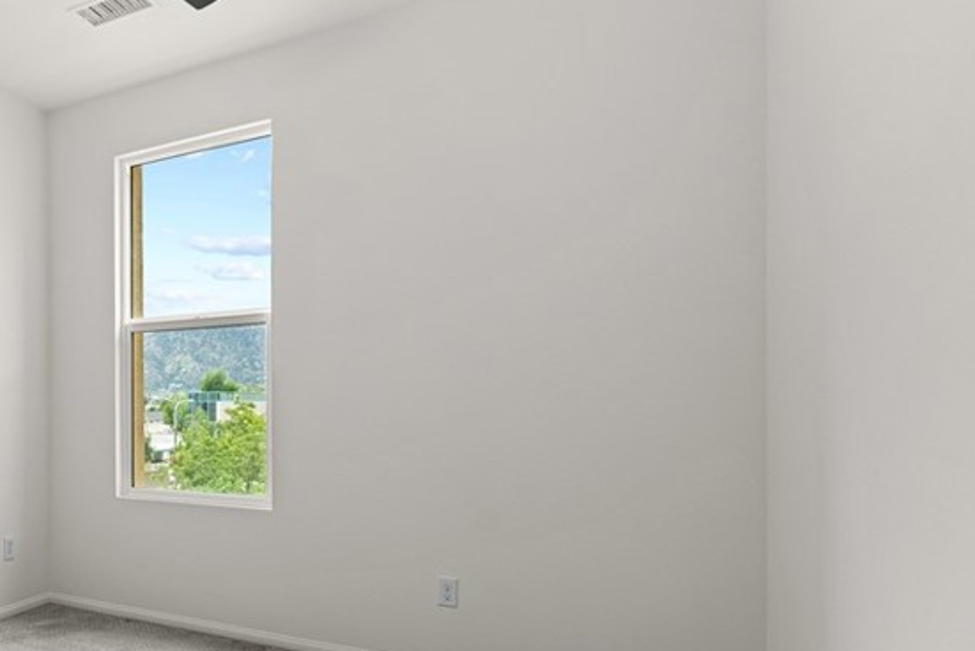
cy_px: 413
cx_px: 120
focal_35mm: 26
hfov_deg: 60.2
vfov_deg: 49.1
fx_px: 705
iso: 400
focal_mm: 14
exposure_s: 1/20
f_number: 6.3
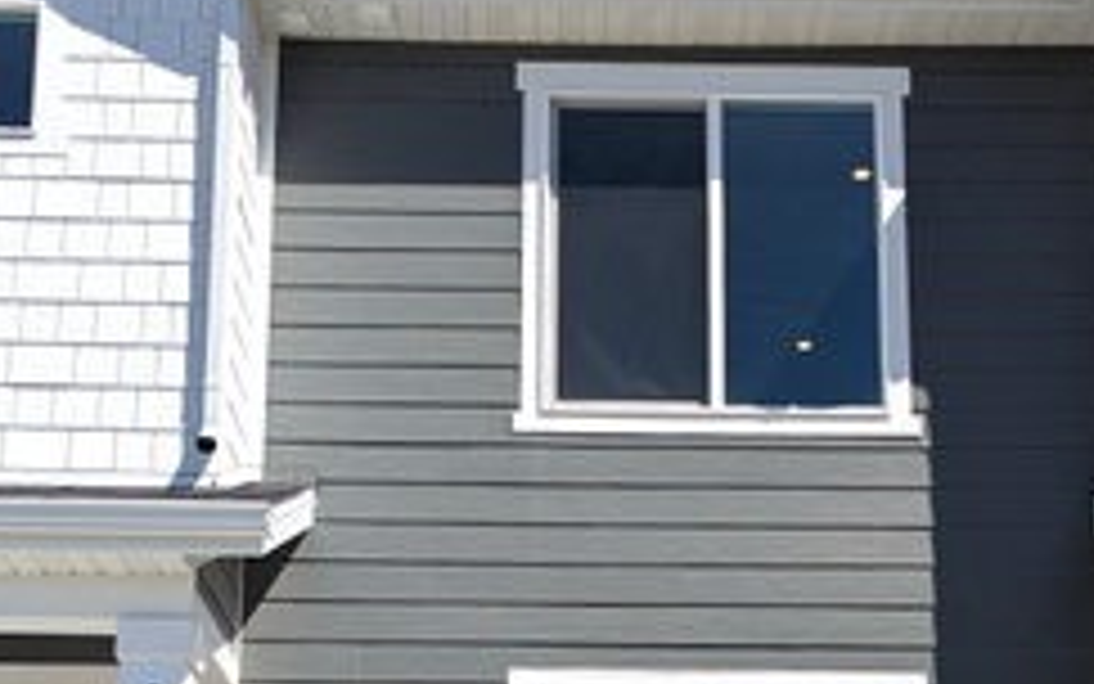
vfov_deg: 18.8
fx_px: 1998
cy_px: 720
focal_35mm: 67
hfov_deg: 30.6
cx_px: 545
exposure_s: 1/2899
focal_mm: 6.81
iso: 50
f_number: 1.85
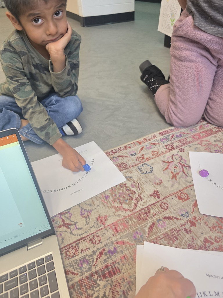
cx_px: 112
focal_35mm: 23
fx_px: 198
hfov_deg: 58.9
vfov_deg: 73.9
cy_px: 149
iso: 250
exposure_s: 1/120
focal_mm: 6.3
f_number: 1.7
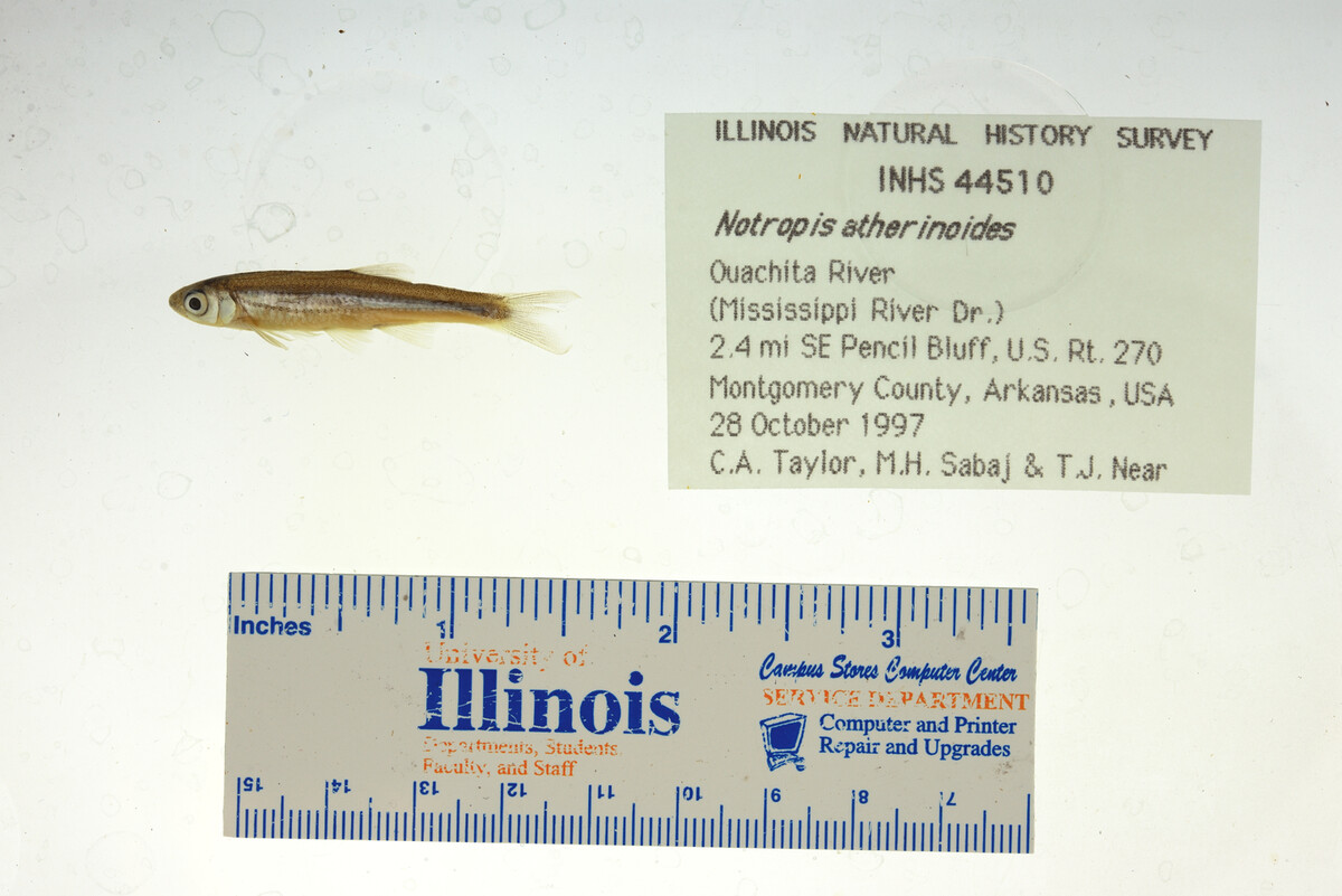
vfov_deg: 22.6
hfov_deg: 33.4
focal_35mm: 60
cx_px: 671
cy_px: 448
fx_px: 2237
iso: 100
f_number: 10
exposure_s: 1/200
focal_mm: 60
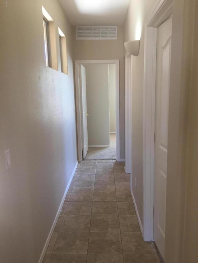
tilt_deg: -11.5
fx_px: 221
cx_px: 99
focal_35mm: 29
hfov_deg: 48.2
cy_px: 132
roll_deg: +1.0
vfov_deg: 61.7
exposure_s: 1/30
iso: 40
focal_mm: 4.15
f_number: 2.2
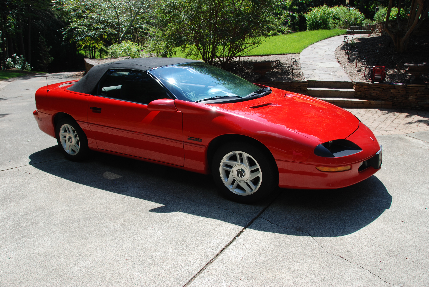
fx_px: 322
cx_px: 214
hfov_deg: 67.3
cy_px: 144
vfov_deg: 48.0
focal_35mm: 27
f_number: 6.3
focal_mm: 18
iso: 100
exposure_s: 1/160
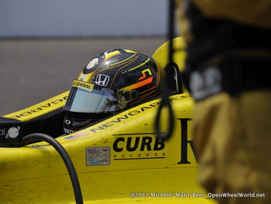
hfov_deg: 6.1
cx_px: 119
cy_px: 102
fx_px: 2561
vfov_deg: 4.5
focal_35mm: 327
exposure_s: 1/2000
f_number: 5.6
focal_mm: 200
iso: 400
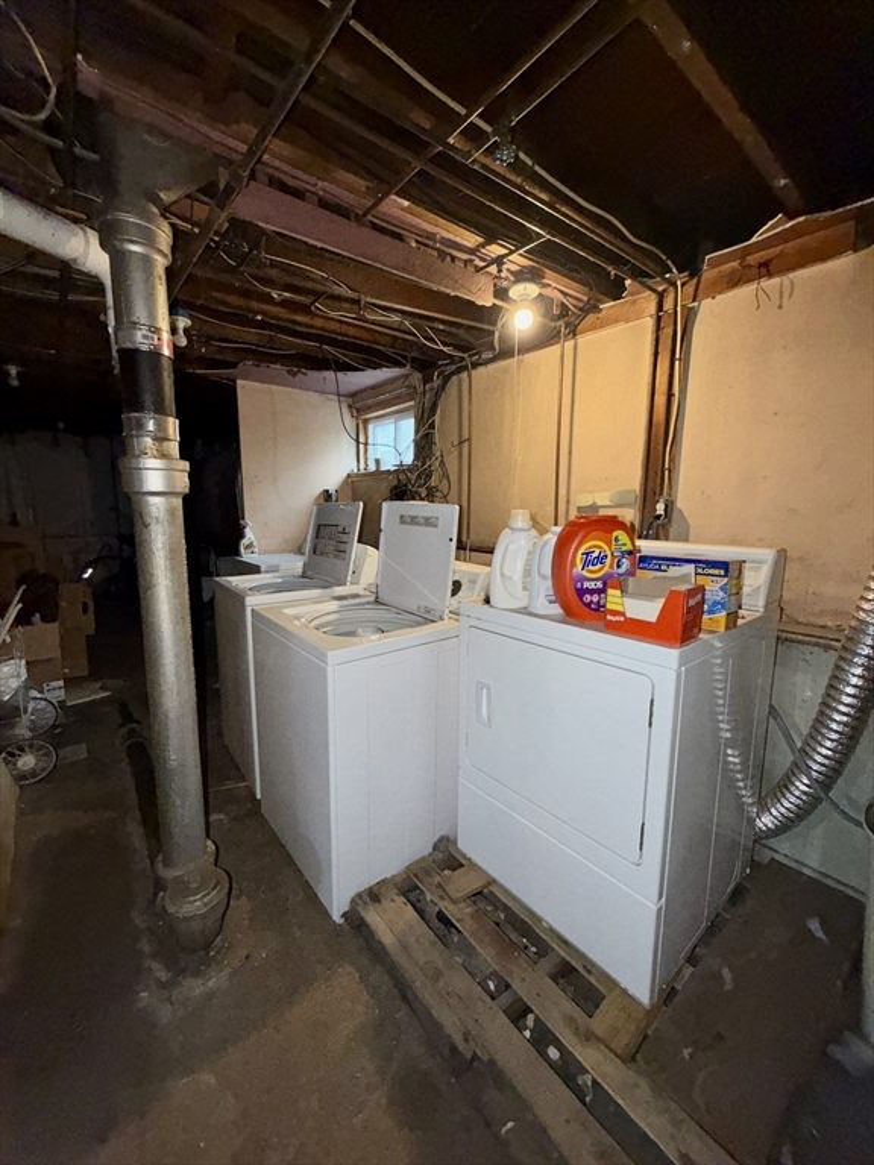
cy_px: 582
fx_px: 471
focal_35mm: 14
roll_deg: -0.1
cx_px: 437
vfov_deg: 102.1
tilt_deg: -8.7
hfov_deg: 85.7
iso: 160
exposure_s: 1/60
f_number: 2.2
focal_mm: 2.22
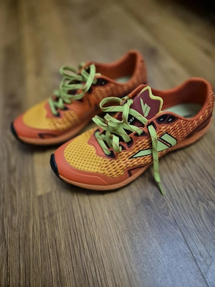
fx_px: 190
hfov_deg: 58.9
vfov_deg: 73.9
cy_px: 144
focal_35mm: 23
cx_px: 108
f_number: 1.8
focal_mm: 5.4
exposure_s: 1/50
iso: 1250
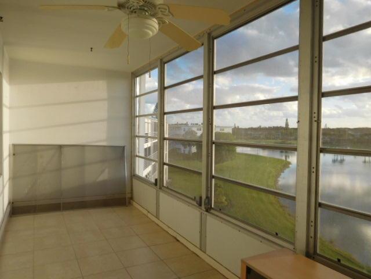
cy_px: 140
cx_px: 186
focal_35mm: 25
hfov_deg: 69.4
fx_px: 268
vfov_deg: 54.9
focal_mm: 4.5
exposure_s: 1/400
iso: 125
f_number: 3.4
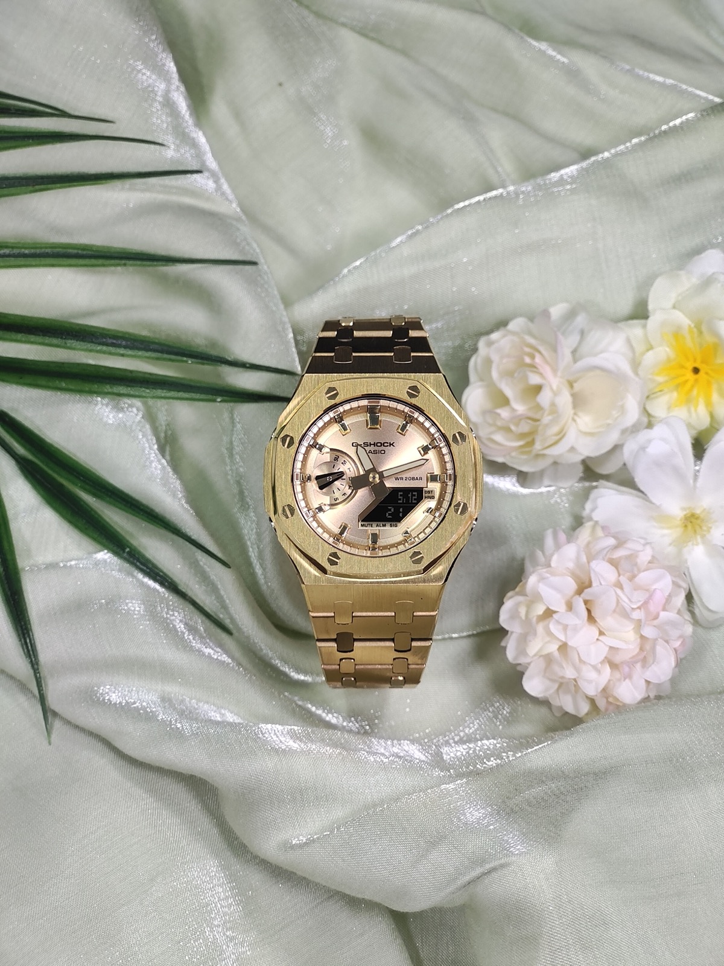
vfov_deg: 38.2
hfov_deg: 29.1
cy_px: 483
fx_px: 1394
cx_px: 362
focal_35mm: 50
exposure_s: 1/116
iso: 50
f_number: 2.08
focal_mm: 7.55
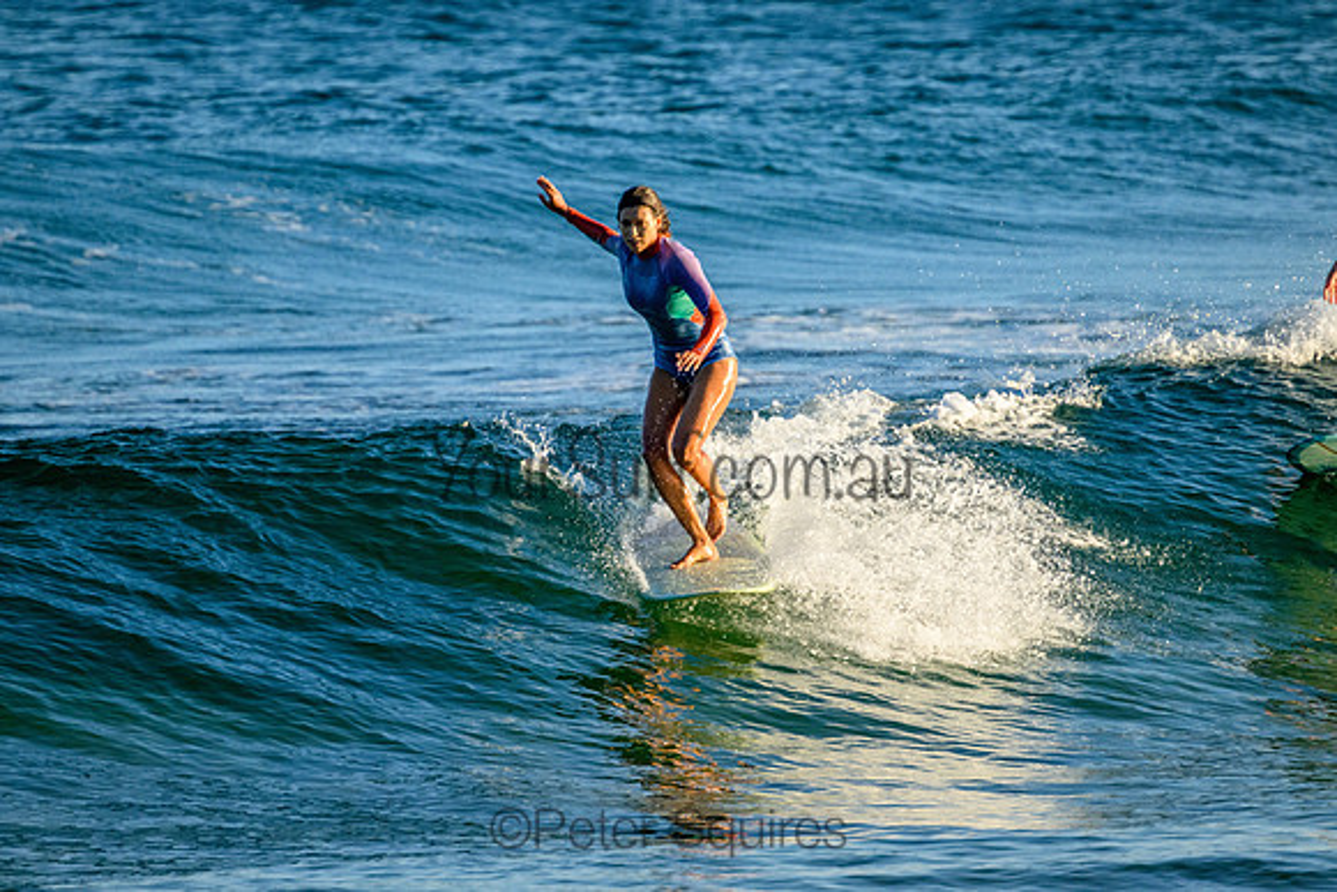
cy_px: 446
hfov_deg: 2.6
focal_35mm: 800
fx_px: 29717
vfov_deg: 1.7
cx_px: 668
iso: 2500
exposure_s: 1/2000
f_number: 11
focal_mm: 800
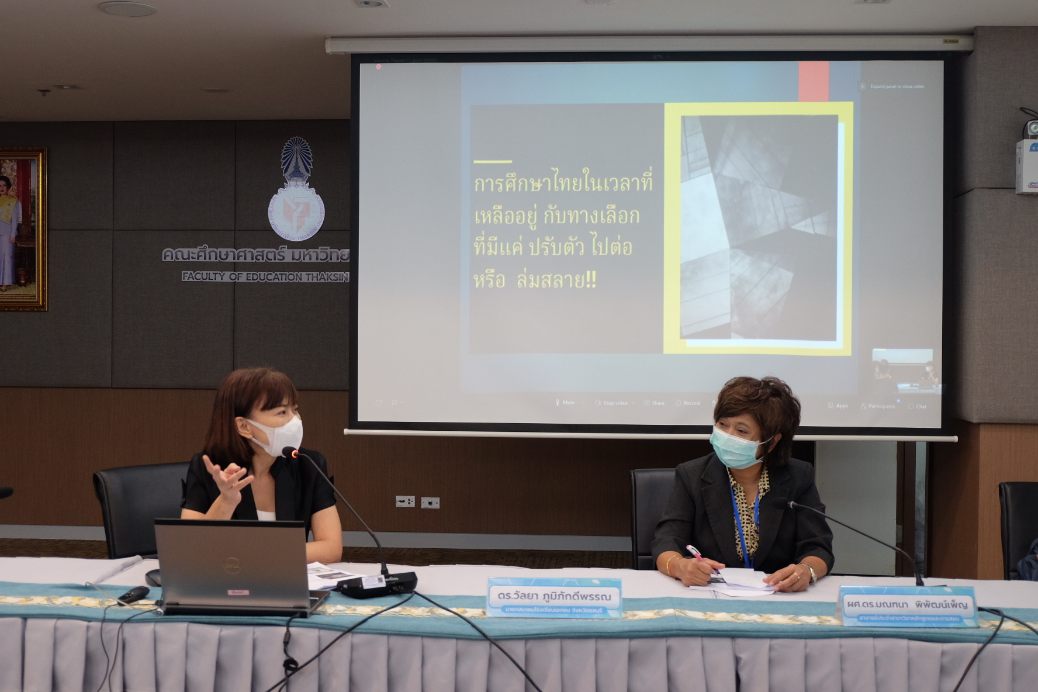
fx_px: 1211
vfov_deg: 31.9
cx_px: 519
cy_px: 346
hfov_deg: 46.4
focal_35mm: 42
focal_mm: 28.2
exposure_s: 1/58
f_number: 4.5
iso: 800
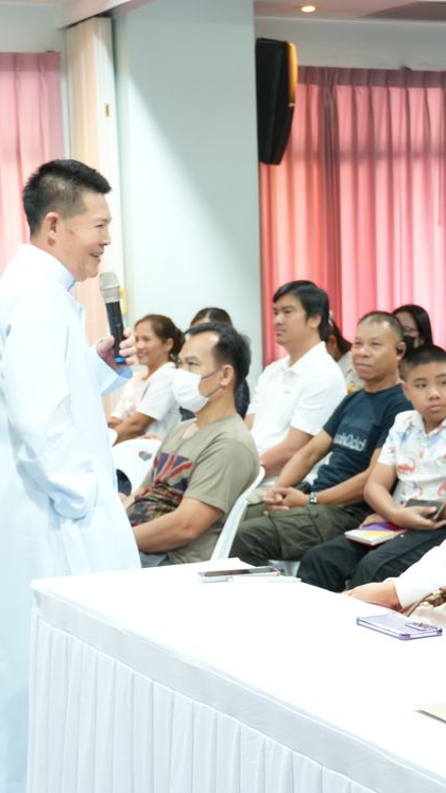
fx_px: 1741
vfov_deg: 25.7
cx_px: 253
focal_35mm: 83
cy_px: 397
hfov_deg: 14.6
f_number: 5
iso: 1600
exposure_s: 1/25
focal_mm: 35
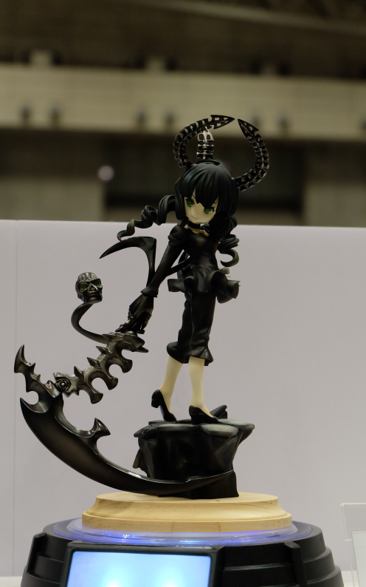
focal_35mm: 77
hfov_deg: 16.9
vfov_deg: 26.8
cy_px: 294
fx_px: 1229
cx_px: 189
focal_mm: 50
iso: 3200
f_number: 5.6
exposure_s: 1/100
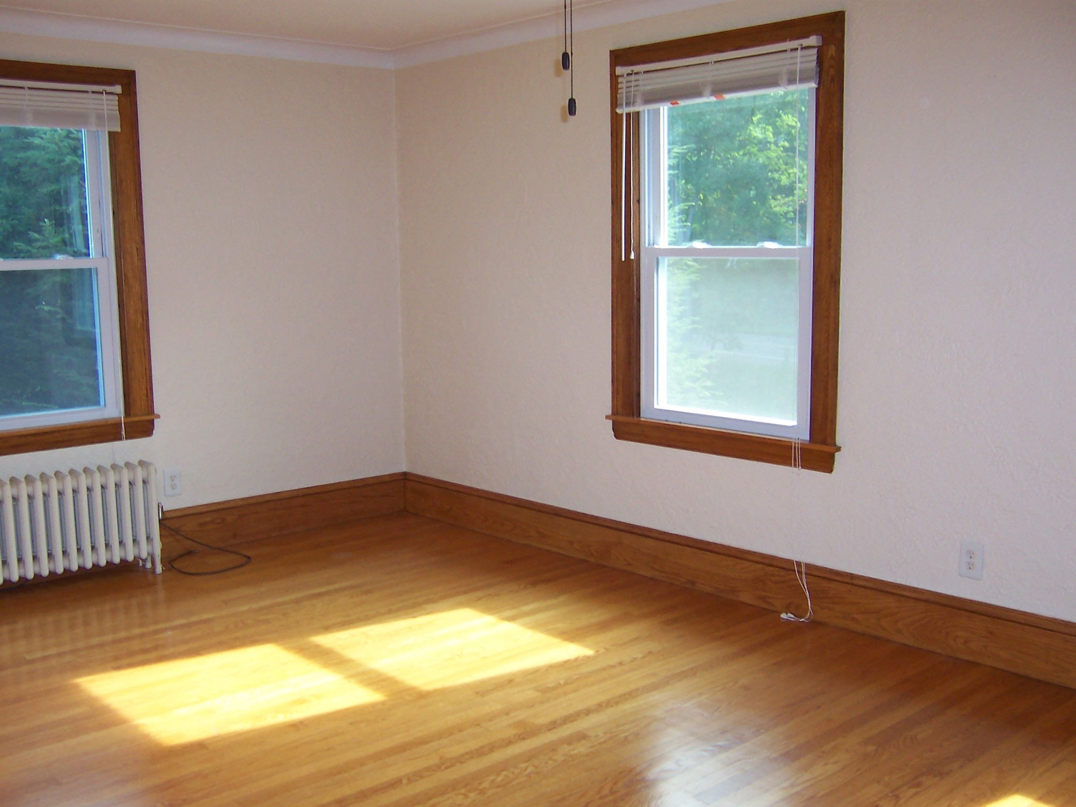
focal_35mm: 36
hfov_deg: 51.4
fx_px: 1119
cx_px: 538
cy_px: 404
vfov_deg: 39.7
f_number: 2.8
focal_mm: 5.6
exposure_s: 1/60
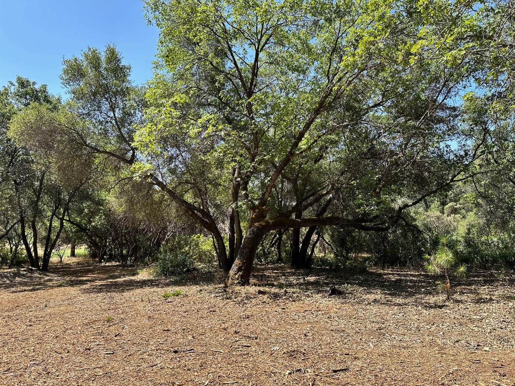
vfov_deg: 56.8
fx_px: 357
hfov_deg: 71.6
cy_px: 193
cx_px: 258
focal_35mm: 24
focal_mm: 6.86
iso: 80
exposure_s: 1/1721
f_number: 1.78
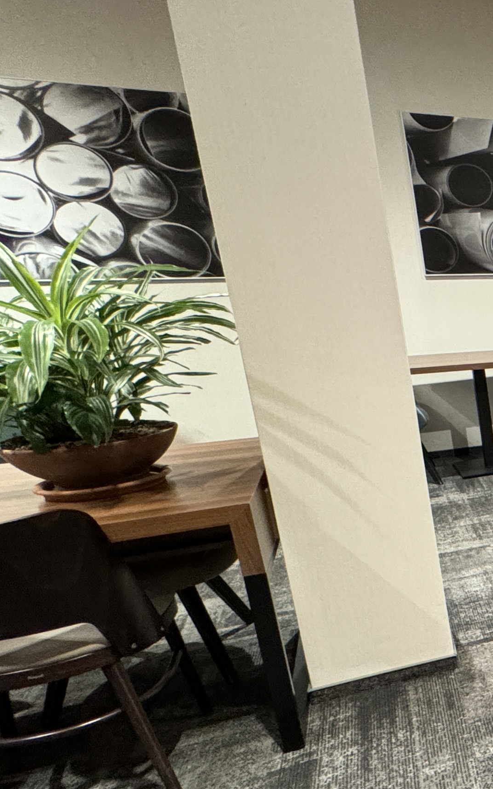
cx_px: 841
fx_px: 753
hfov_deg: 23.4
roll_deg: -0.1
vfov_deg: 55.0
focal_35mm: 35
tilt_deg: -15.6
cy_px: 461
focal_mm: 2.22
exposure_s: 1/49
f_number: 2.2
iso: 500
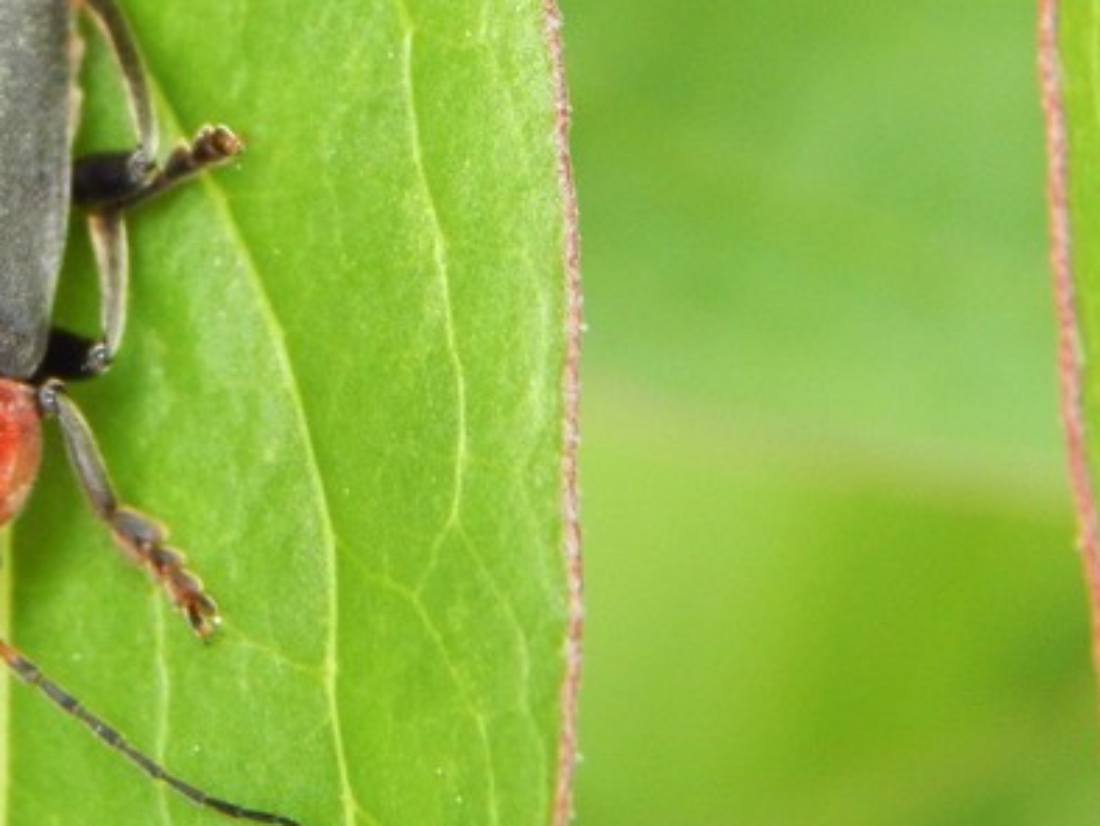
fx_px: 7154
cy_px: 198
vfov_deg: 6.6
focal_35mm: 225
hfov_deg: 8.7
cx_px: -13
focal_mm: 18.7
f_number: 4.5
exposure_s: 1/30
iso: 250
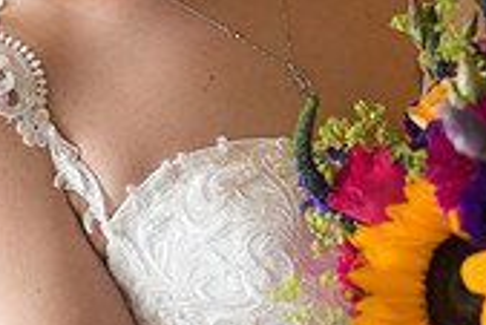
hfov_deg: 17.0
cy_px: -23
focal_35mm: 120
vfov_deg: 11.3
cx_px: 213
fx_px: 1621
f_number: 2
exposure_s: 1/125
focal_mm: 35
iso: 200
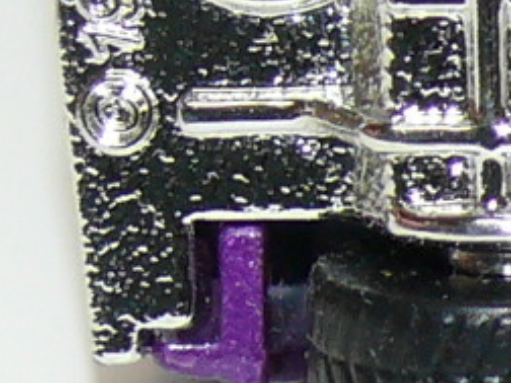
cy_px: -166
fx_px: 8724
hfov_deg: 3.3
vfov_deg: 2.5
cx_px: 1417
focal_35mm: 591
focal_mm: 12.8
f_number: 4
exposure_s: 1/30
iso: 100
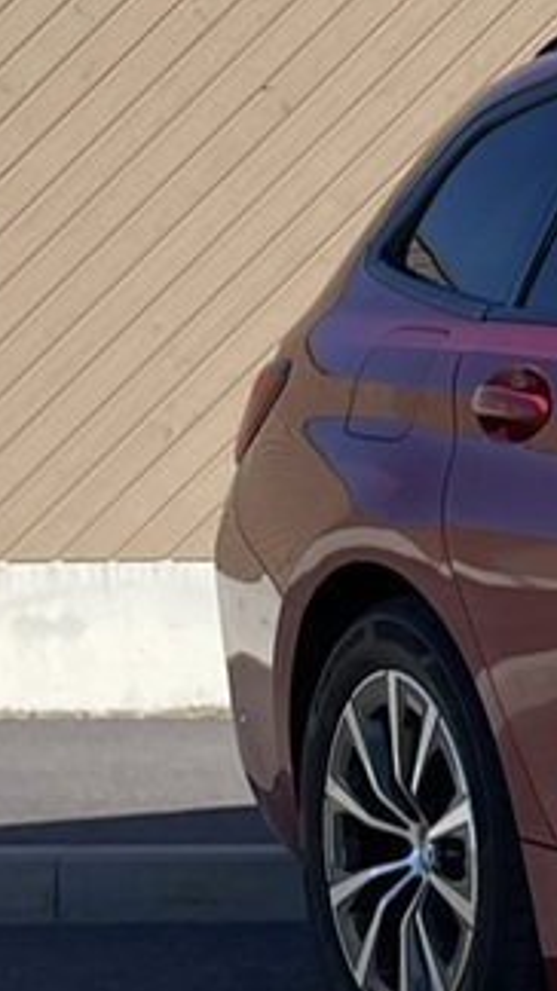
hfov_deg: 7.3
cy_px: 918
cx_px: 1882
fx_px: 3680
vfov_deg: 15.2
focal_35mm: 140
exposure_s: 1/2053
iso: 32
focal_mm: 4.2
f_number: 1.6
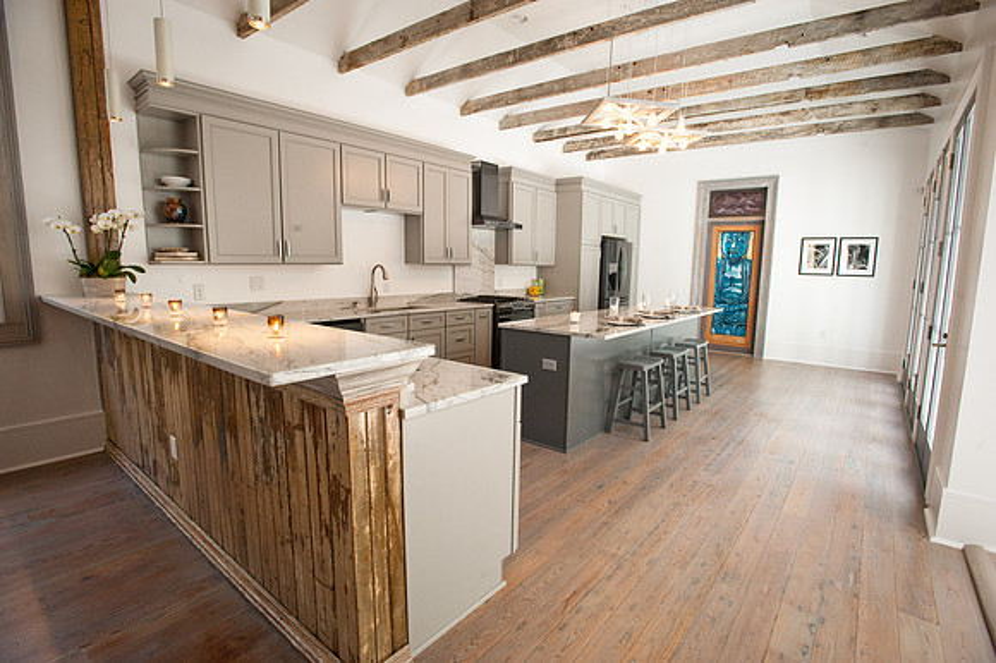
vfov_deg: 70.4
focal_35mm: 17
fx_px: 470
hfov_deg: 93.3
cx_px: 498
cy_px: 332
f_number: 8
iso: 1250
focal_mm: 17
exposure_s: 1/125
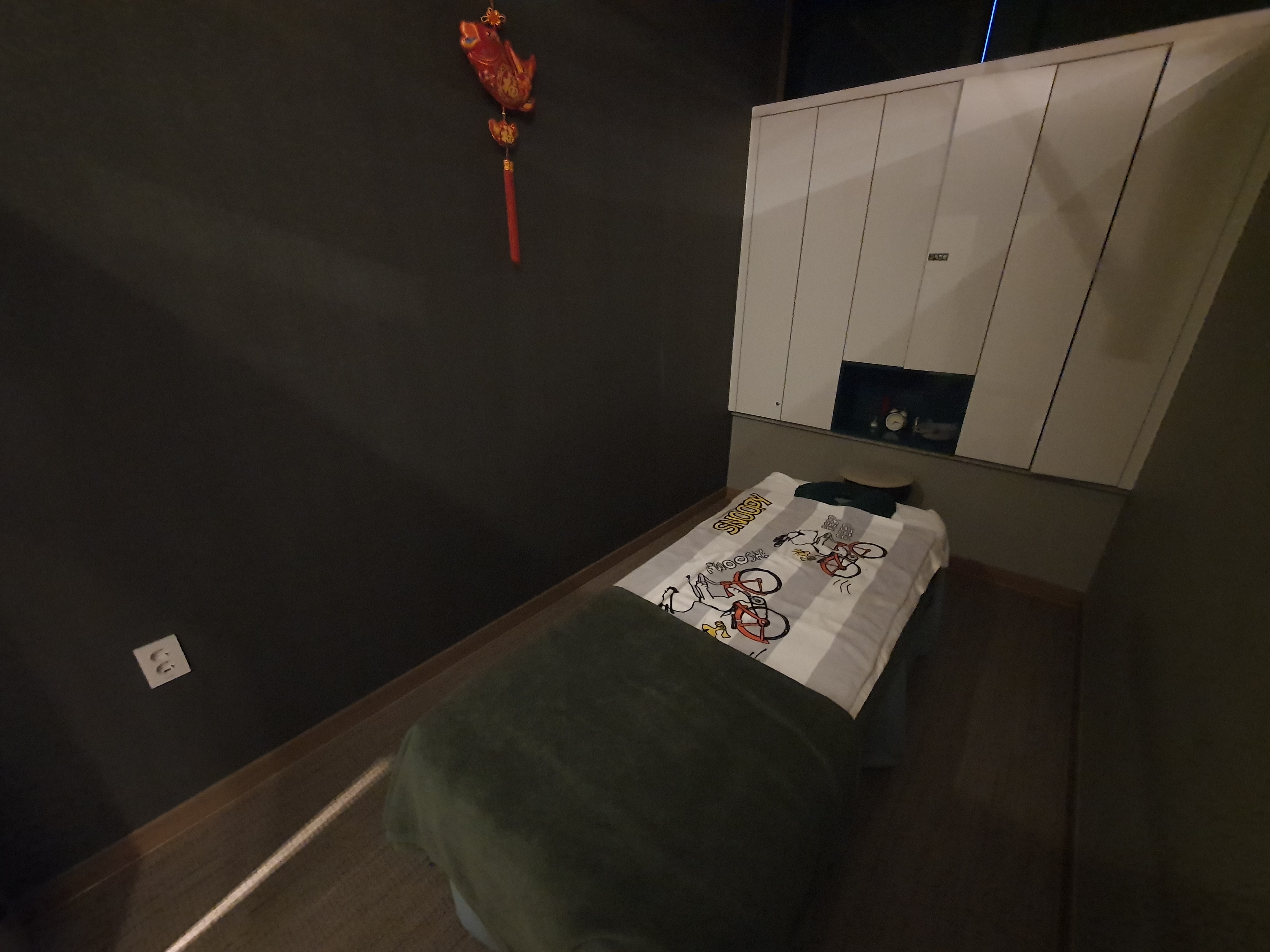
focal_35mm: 13
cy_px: 476
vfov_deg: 89.9
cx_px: 635
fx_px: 477
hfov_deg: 106.2
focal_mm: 1.8
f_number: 2.2
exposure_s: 1/7
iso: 1600
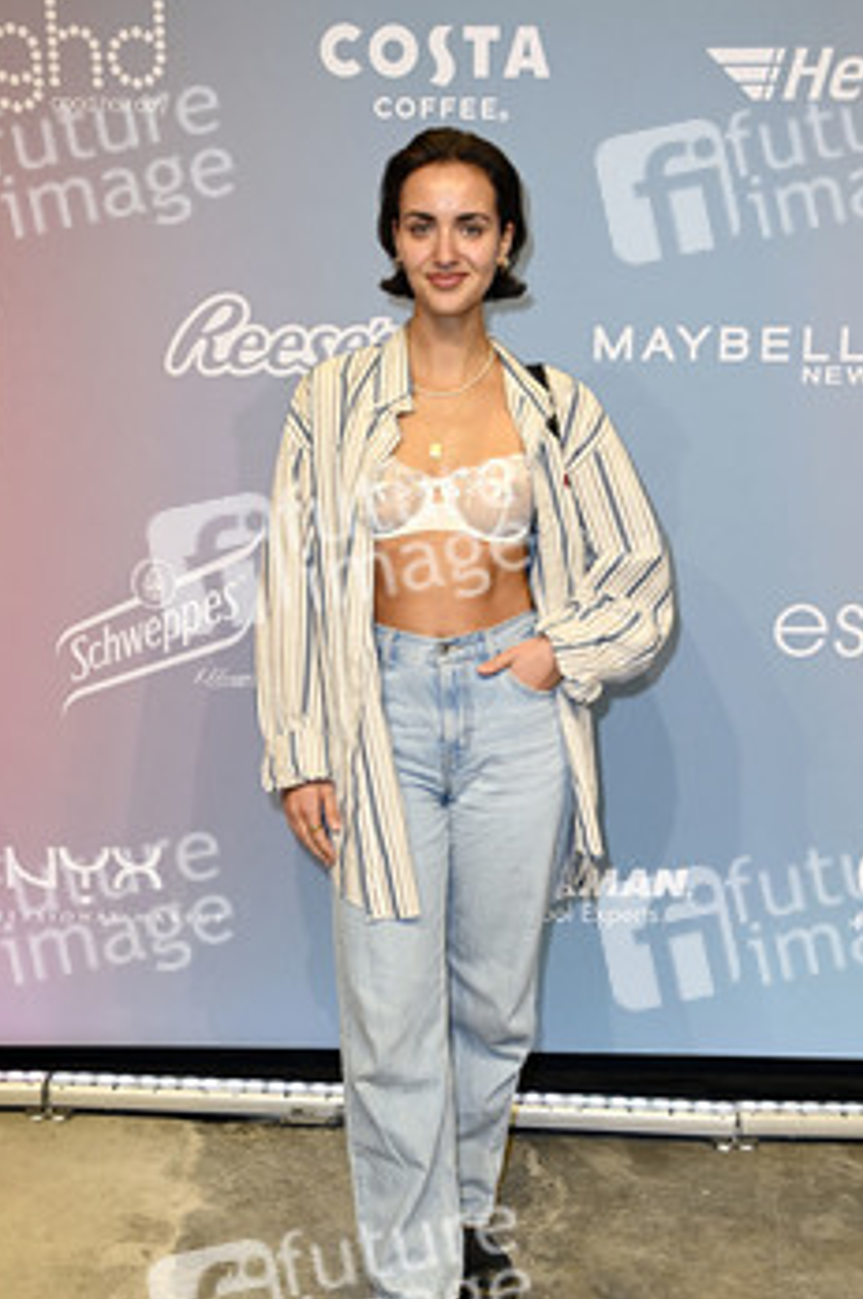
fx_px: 1659
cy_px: 735
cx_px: 448
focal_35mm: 46
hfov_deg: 29.2
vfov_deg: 42.7
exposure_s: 1/160
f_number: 5.6
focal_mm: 40
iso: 400
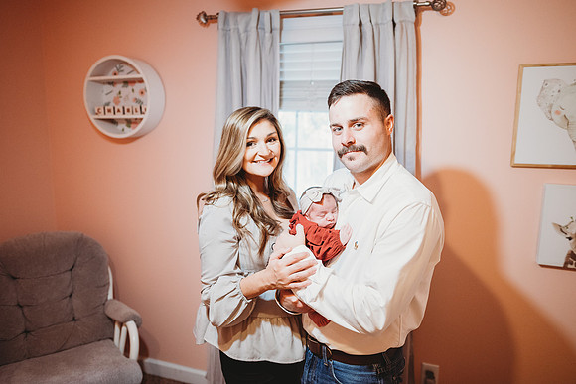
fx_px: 384
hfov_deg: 73.7
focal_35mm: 24
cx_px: 288
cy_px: 192
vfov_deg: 53.2
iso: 1600
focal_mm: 24
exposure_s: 1/160
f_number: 1.8
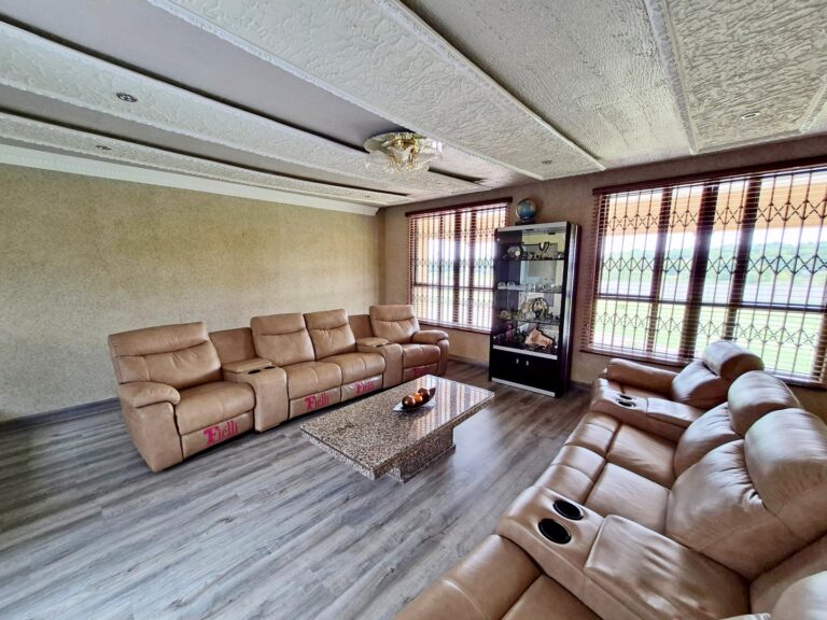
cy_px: 310
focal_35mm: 13
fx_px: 311
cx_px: 414
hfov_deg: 106.2
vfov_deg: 89.9
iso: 125
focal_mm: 1.74
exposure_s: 1/50
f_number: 2.2
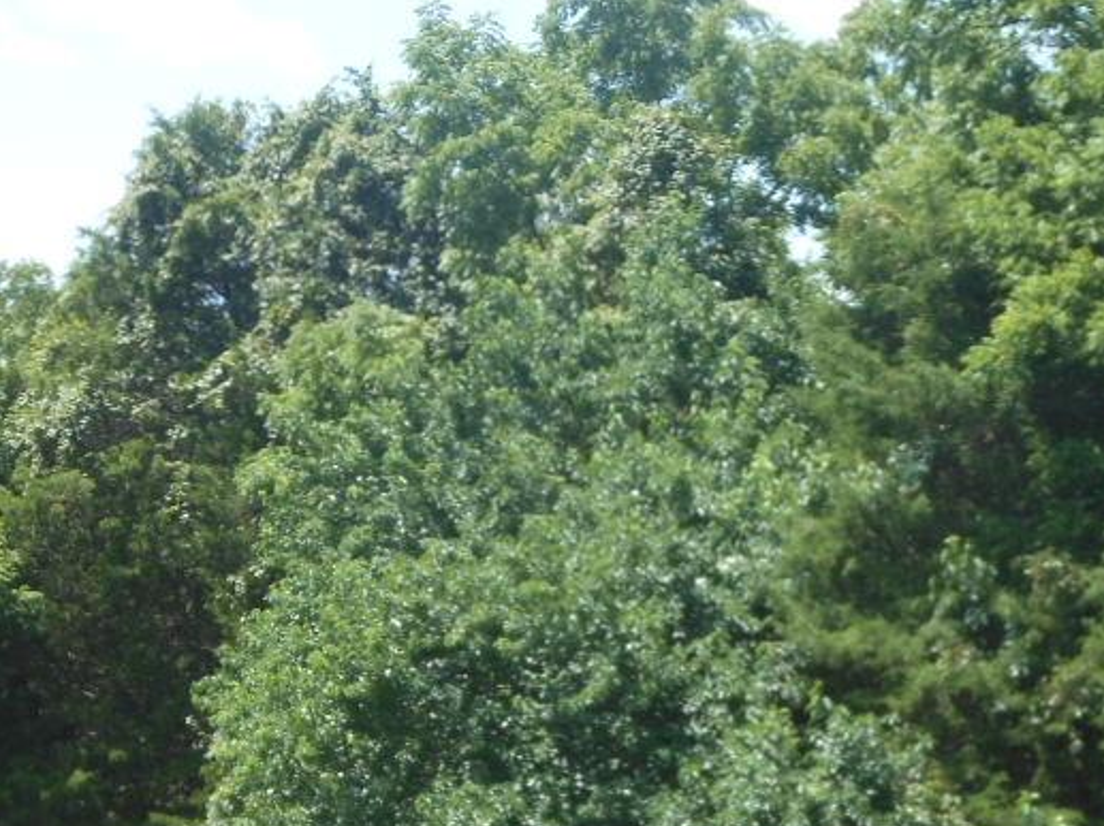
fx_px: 3601
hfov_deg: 17.4
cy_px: 681
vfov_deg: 13.0
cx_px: 645
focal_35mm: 113
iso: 80
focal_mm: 10.2
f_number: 4.1
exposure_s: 1/250
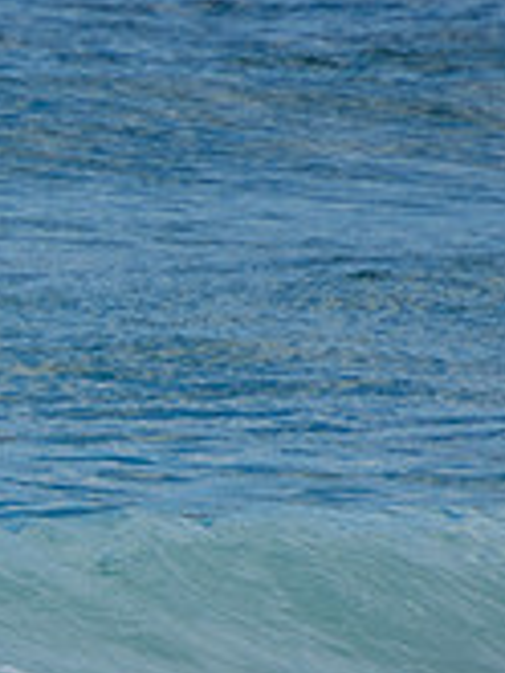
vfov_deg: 1.0
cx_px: -497
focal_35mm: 2030
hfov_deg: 0.7
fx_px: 39436
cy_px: 545
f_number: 5.6
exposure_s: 1/1250
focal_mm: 400
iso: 180
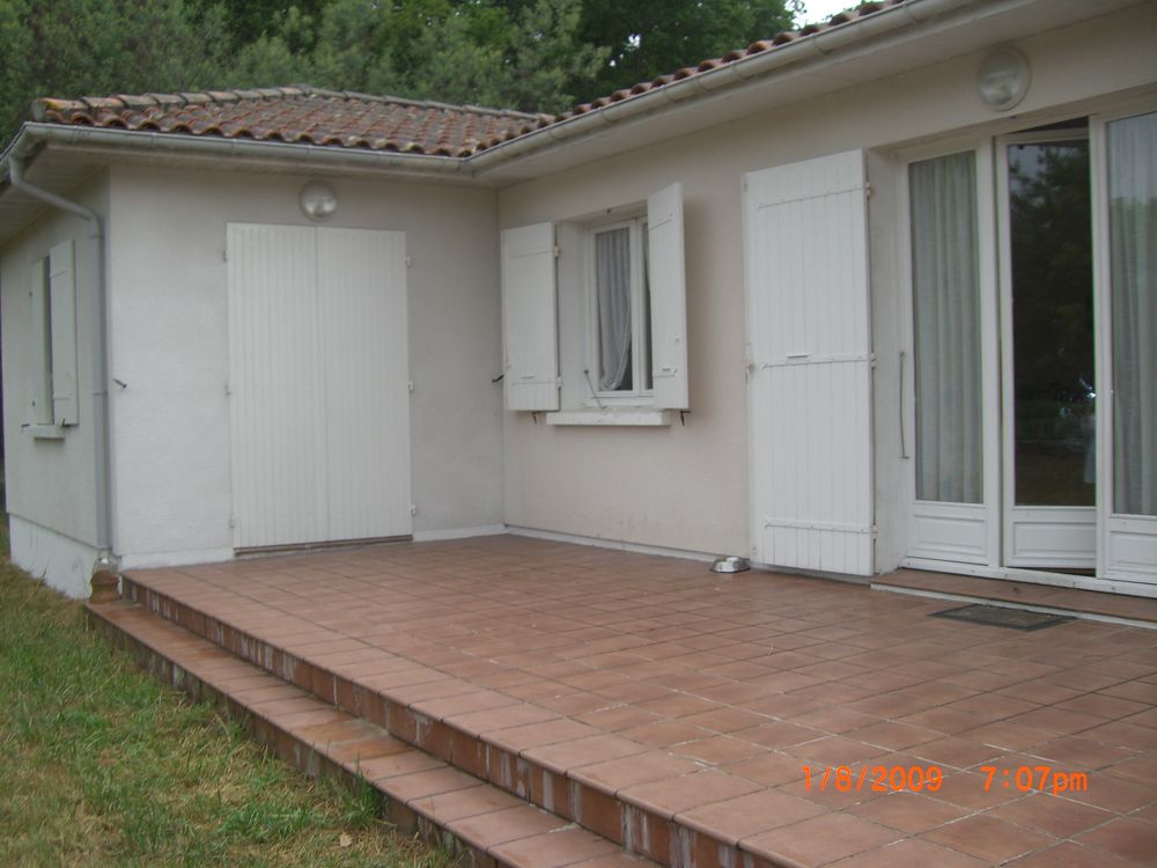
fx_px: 1270
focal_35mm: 38
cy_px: 434
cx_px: 578
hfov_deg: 49.0
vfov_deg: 37.7
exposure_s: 1/125
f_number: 2.7
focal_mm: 6.2
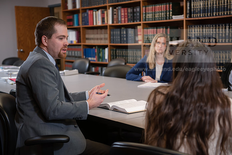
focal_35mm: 58
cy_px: 78
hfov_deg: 34.5
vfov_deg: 23.4
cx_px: 116
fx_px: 374
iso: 800
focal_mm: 58
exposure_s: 1/125
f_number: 3.5
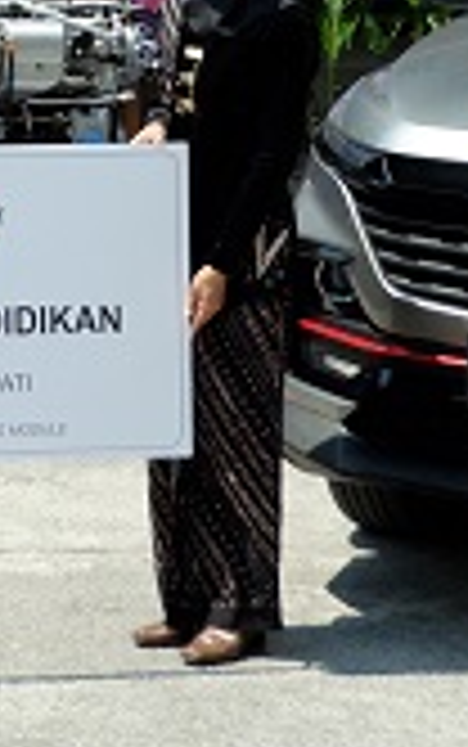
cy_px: -56
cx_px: -40
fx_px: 2995
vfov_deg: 13.9
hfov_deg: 8.9
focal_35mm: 147
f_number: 4.5
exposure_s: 1/4000
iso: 640
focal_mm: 20.1
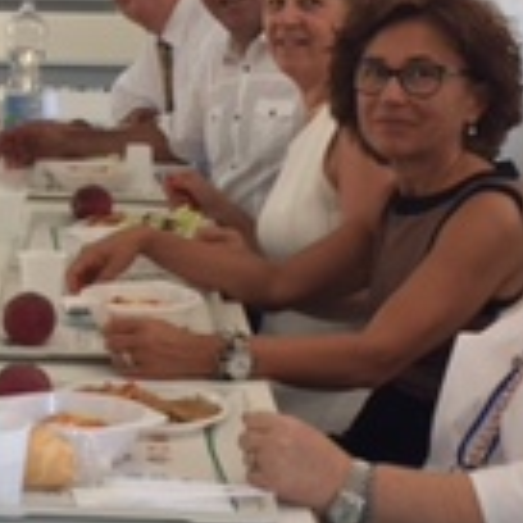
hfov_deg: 14.2
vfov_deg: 14.4
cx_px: -19
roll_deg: -2.2
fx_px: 2068
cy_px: 231
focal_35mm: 121
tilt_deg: -9.2
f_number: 2.2
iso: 40
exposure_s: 1/50
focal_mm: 4.15
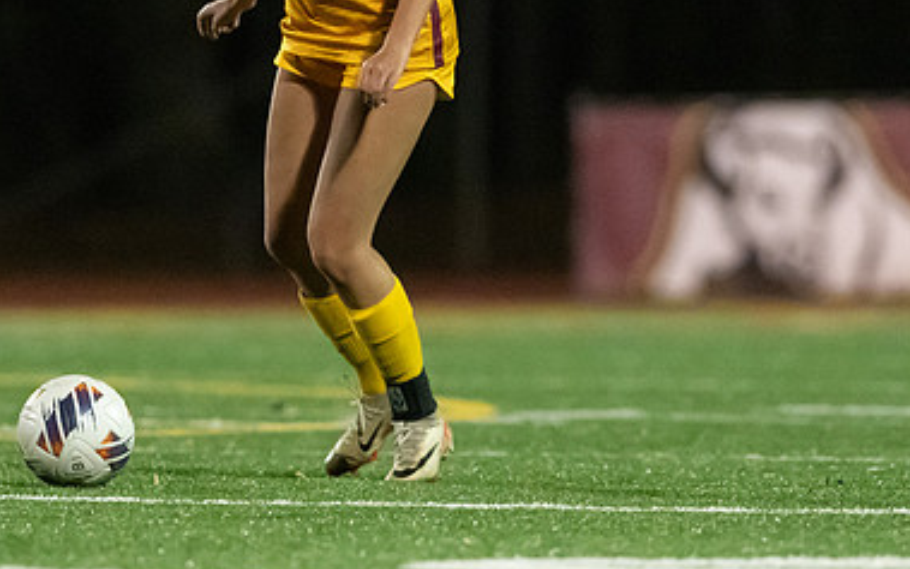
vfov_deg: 1.7
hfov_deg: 2.8
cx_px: 418
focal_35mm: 751
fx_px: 18628
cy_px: 81
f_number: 2.8
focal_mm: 300
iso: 16000
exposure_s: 1/1000
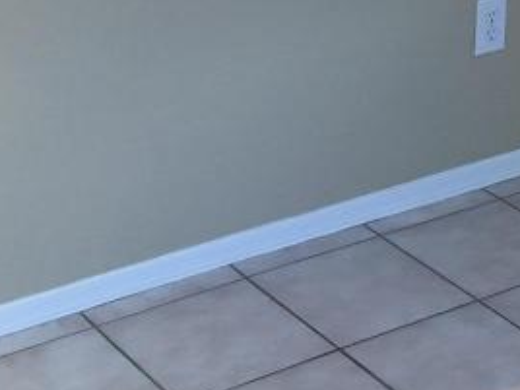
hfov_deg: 17.6
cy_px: -159
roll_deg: -2.3
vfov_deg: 12.8
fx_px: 1667
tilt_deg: -12.2
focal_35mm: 111
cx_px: 417
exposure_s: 1/15
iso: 50
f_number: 2.2
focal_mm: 4.15
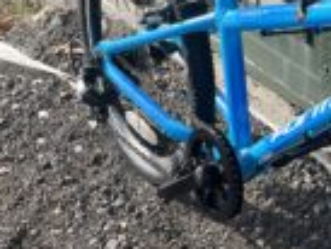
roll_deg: -0.6
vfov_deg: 16.2
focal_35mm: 91
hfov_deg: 20.6
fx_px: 871
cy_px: 169
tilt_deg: -35.2
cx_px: 360
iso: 50
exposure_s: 1/992
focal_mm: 5.1
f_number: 1.6
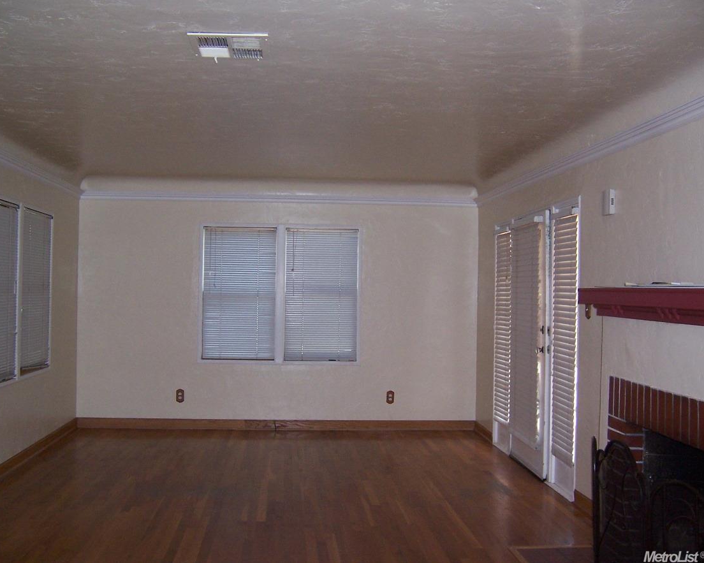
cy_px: 277
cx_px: 325
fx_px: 729
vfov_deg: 42.2
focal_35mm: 35
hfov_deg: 51.5
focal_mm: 5.5
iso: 140
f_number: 2.8
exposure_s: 1/60
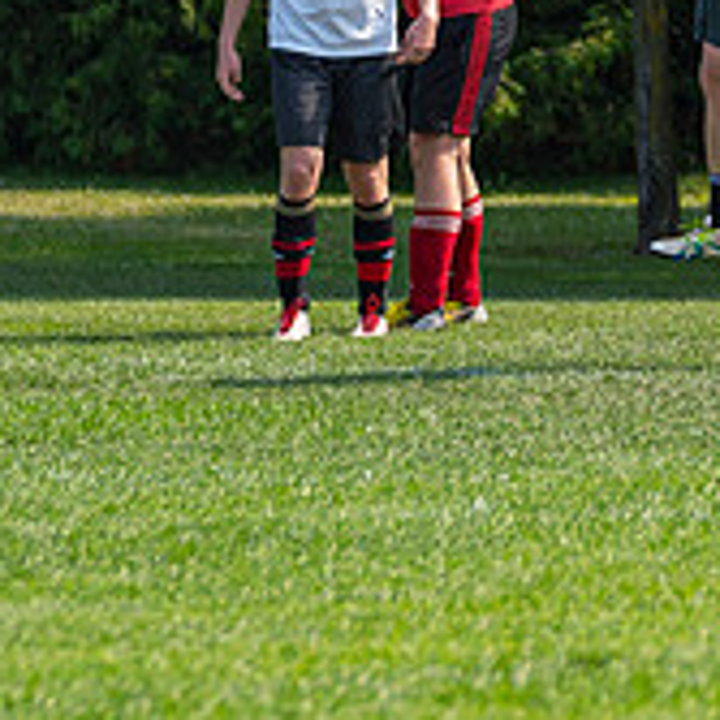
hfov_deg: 2.5
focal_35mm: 695
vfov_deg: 2.5
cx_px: 1274
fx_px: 16355
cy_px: 0
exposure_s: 1/3200
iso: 400
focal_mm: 140
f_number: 3.2
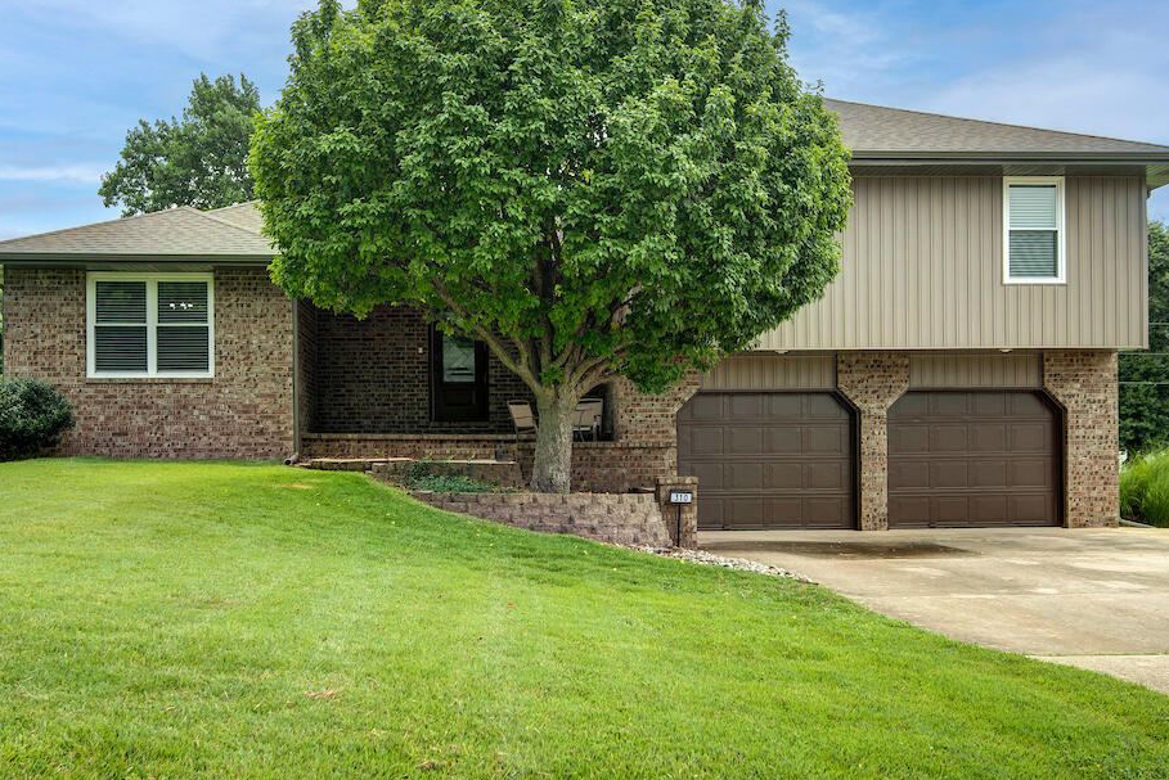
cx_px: 559
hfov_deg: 57.2
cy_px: 435
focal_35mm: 33
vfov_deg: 40.0
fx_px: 1072
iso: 100
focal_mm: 25
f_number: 6.7
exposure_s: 1/125
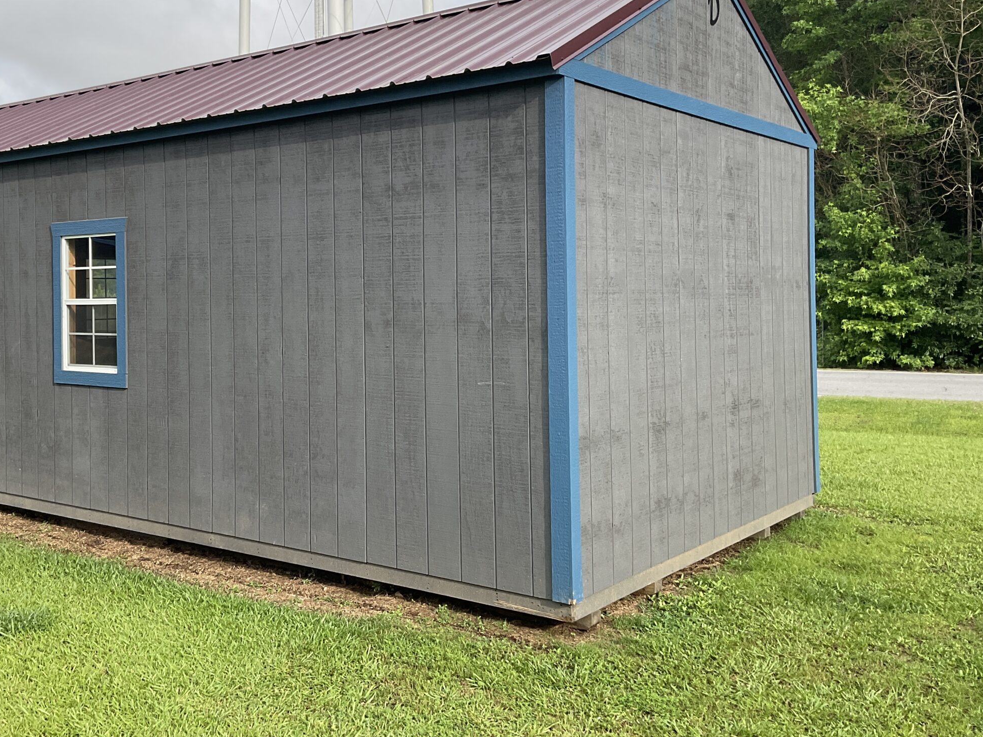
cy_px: 281
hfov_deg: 48.7
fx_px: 1079
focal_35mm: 38
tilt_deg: +0.1
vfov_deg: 37.5
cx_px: 389
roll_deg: +1.0
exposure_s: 1/997
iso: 16
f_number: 1.8
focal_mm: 3
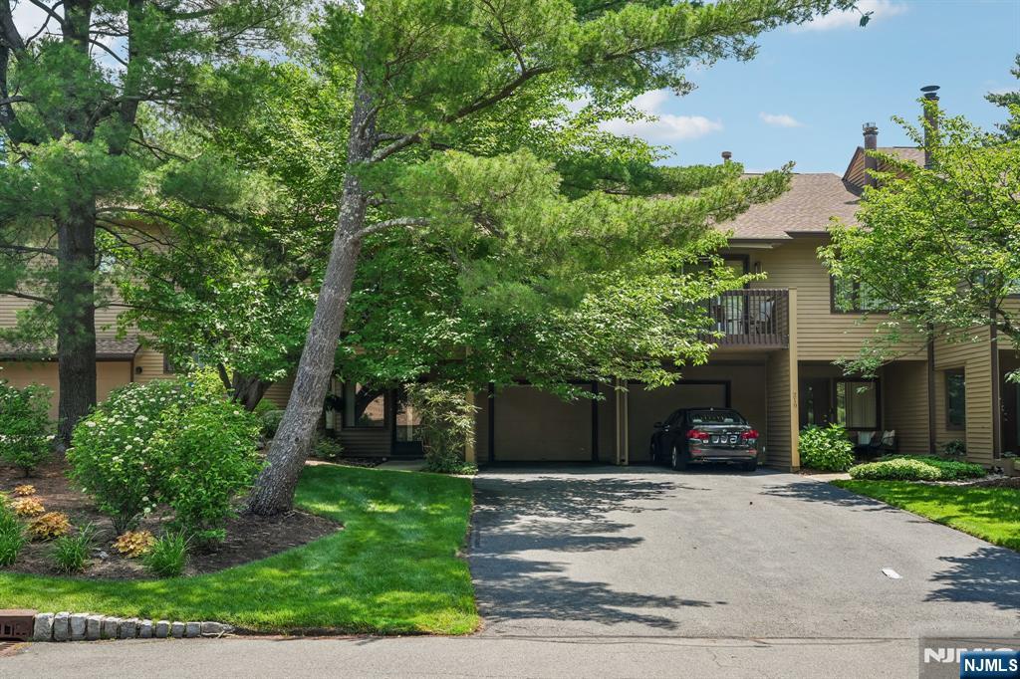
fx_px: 991
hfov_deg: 54.4
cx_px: 510
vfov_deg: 37.8
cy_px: 340
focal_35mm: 35
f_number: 9
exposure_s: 1/60
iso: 100
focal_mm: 35
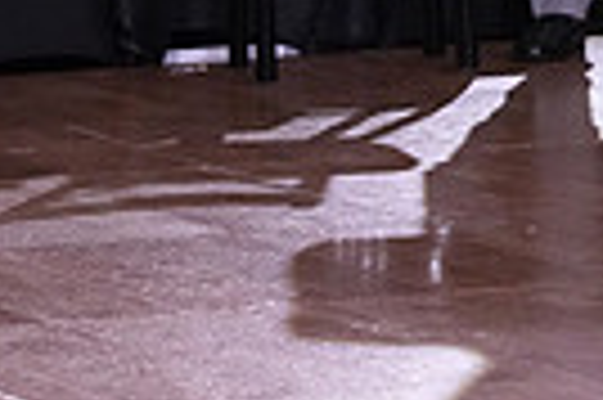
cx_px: 1152
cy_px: -452
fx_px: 7629
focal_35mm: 456
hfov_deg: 4.5
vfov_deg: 3.0
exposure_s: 1/320
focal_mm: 105
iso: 5000
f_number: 5.6
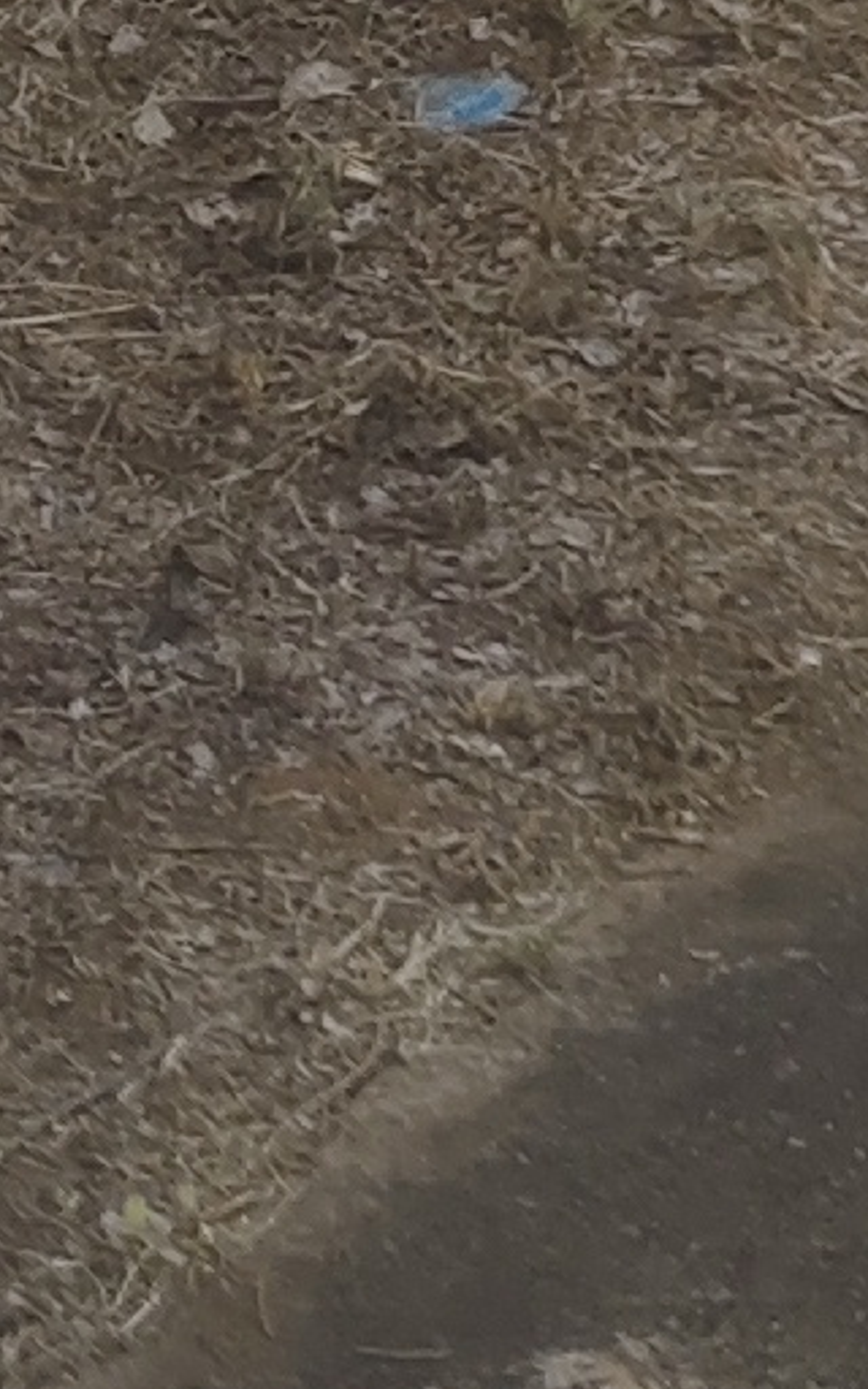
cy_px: -2260
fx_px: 7381
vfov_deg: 9.3
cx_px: -1888
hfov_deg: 6.1
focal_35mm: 195
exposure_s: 1/115
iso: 50
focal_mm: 5.56
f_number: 1.88
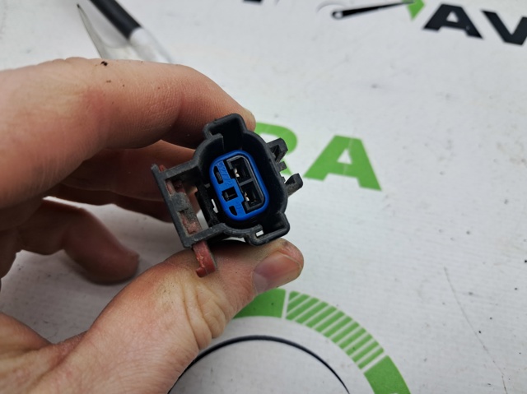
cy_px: 197
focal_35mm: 27
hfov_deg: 65.4
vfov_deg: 51.3
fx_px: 411
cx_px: 264
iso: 50
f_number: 1.8
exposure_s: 1/100
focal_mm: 4
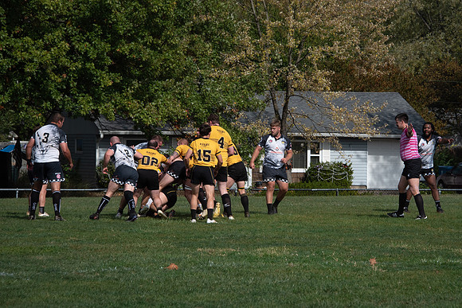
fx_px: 2430
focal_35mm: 189
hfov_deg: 10.9
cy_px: 151
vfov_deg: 7.3
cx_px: 267
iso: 400
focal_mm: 150
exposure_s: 1/3200
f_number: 7.1
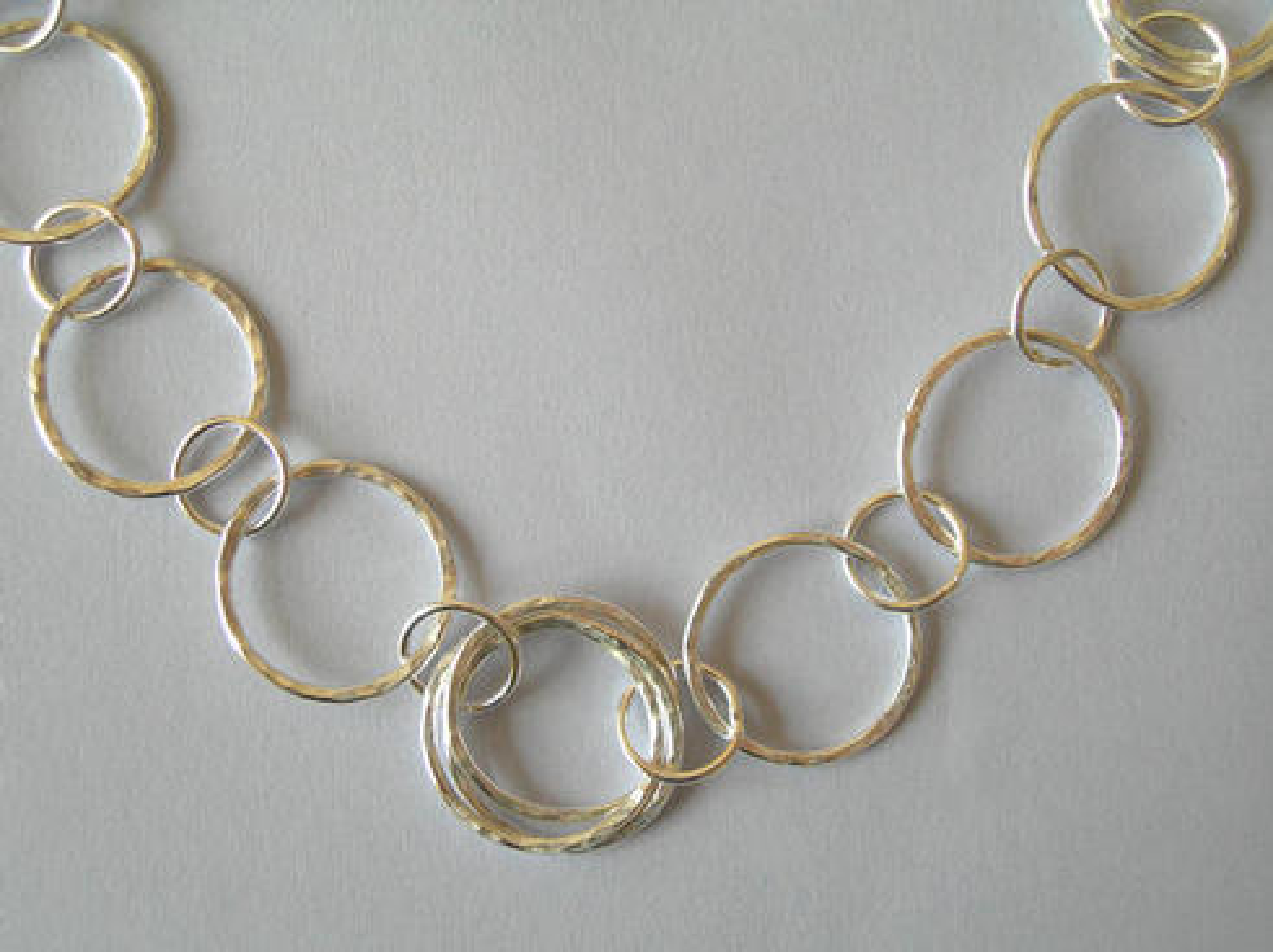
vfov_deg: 28.5
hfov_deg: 37.5
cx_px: 636
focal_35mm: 51
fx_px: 1873
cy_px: 476
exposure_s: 1/56.3
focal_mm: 10.6
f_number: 3.2
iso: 50
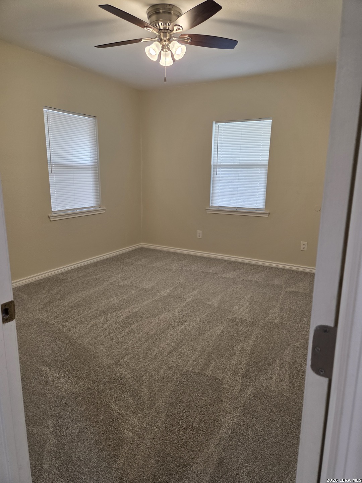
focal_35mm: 23
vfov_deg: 73.9
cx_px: 181
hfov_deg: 58.9
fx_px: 321
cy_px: 242
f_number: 1.8
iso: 160
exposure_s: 1/120
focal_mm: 5.4
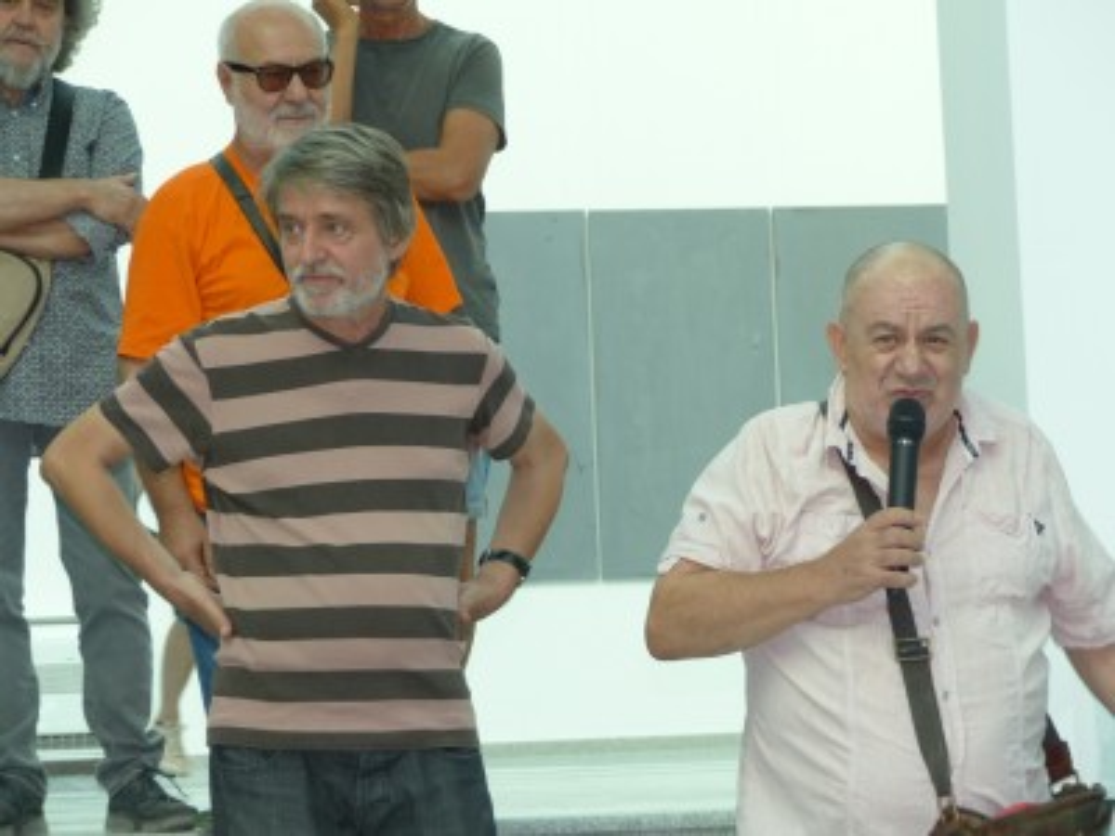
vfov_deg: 12.5
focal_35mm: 119
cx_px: 558
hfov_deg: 16.6
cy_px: 418
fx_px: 3833
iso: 100
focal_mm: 21.4
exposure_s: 1/100
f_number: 2.8
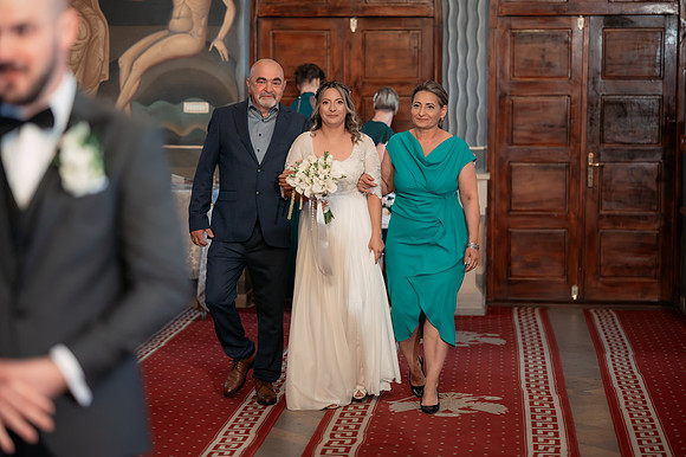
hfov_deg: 23.9
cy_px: 228
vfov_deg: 16.1
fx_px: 1619
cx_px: 343
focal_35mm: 85
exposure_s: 1/200
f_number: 2
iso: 1600
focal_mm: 85
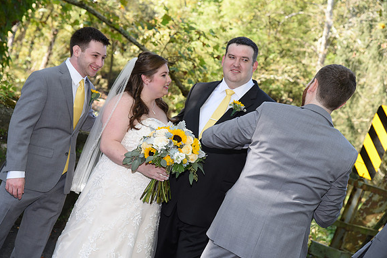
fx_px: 849
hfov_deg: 25.7
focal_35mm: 79
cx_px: 193
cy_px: 129
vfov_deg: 17.3
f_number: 5.6
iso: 640
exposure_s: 1/200
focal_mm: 78
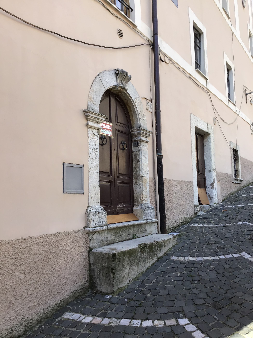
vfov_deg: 58.4
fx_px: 302
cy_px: 169
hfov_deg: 45.4
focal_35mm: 31
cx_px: 126
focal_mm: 3.3
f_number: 2.4
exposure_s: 1/267
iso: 25
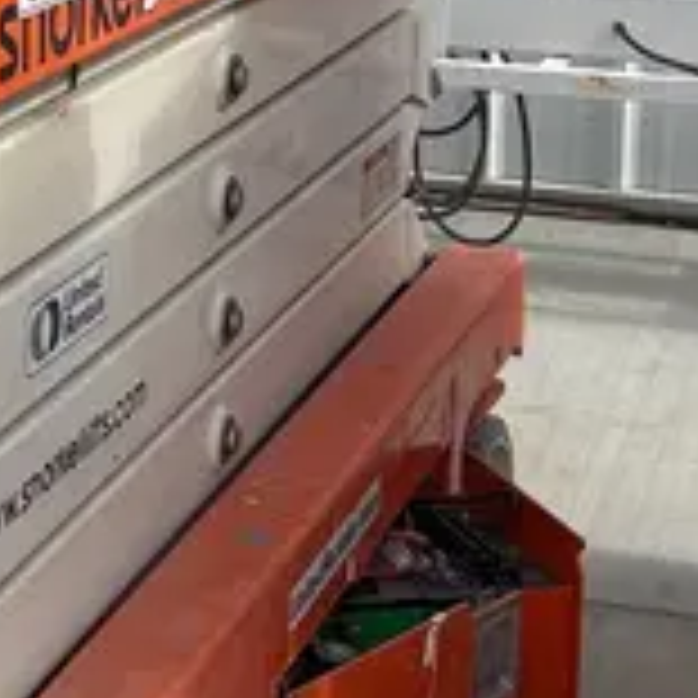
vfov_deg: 15.6
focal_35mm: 109
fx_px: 2487
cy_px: -38
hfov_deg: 15.2
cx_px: -239
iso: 50
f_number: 1.6
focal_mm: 5.96
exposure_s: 1/2865
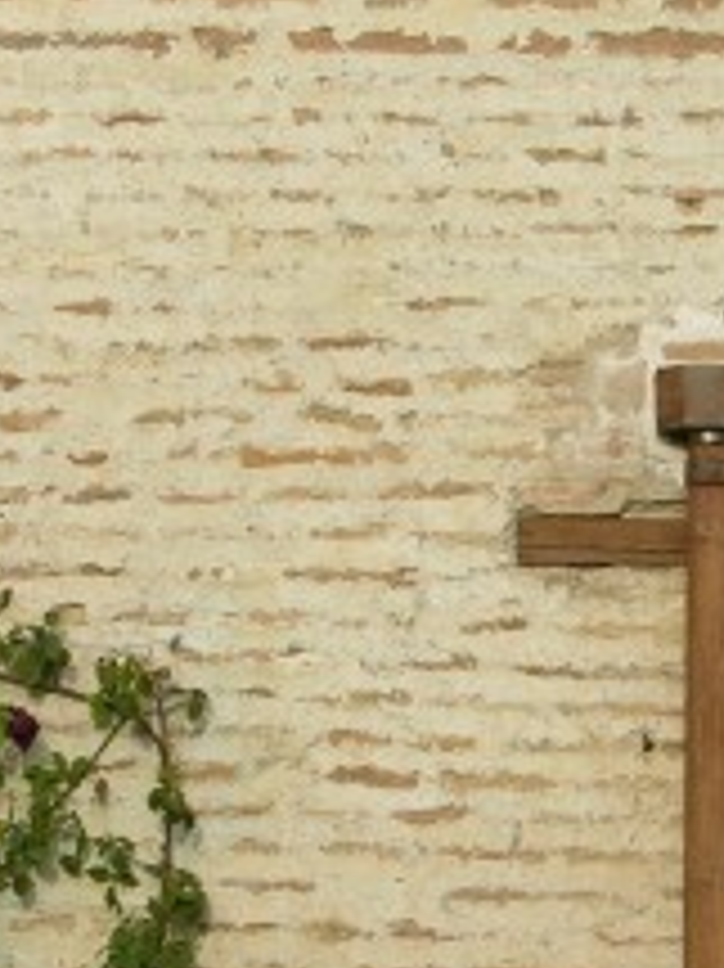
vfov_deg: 6.3
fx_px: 8793
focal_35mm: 315
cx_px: 881
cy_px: 675
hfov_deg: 4.7
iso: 50
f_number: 3.9
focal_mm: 22.3
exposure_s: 1/235
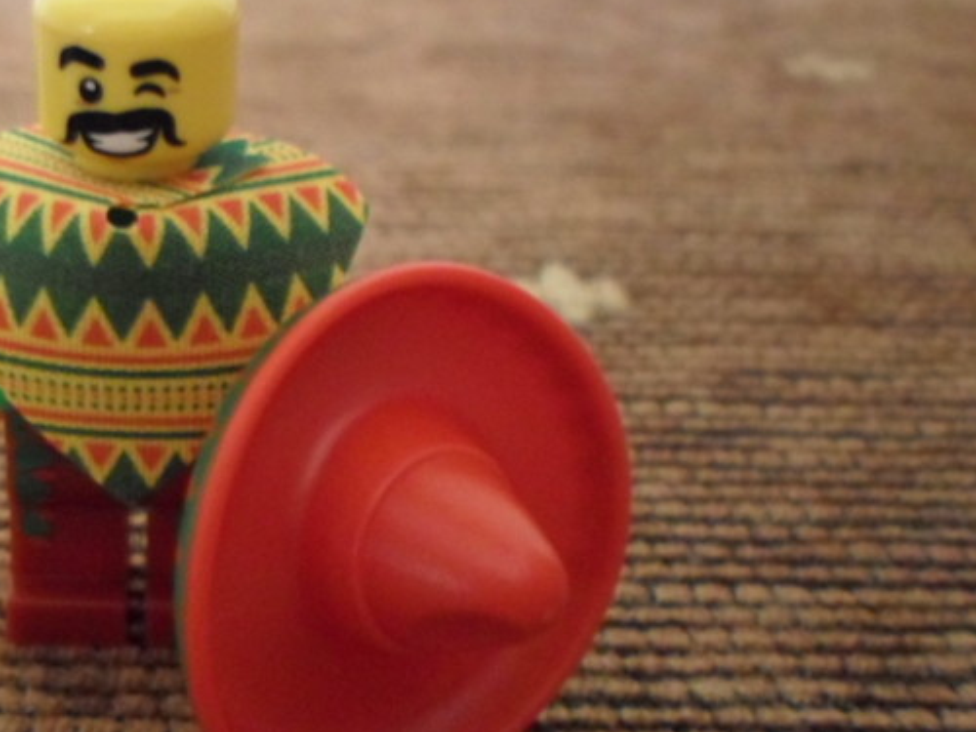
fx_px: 1269
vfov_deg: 31.9
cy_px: 231
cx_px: 191
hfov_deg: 40.3
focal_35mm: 45
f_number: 2.5
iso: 400
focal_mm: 4.5
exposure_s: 1/3
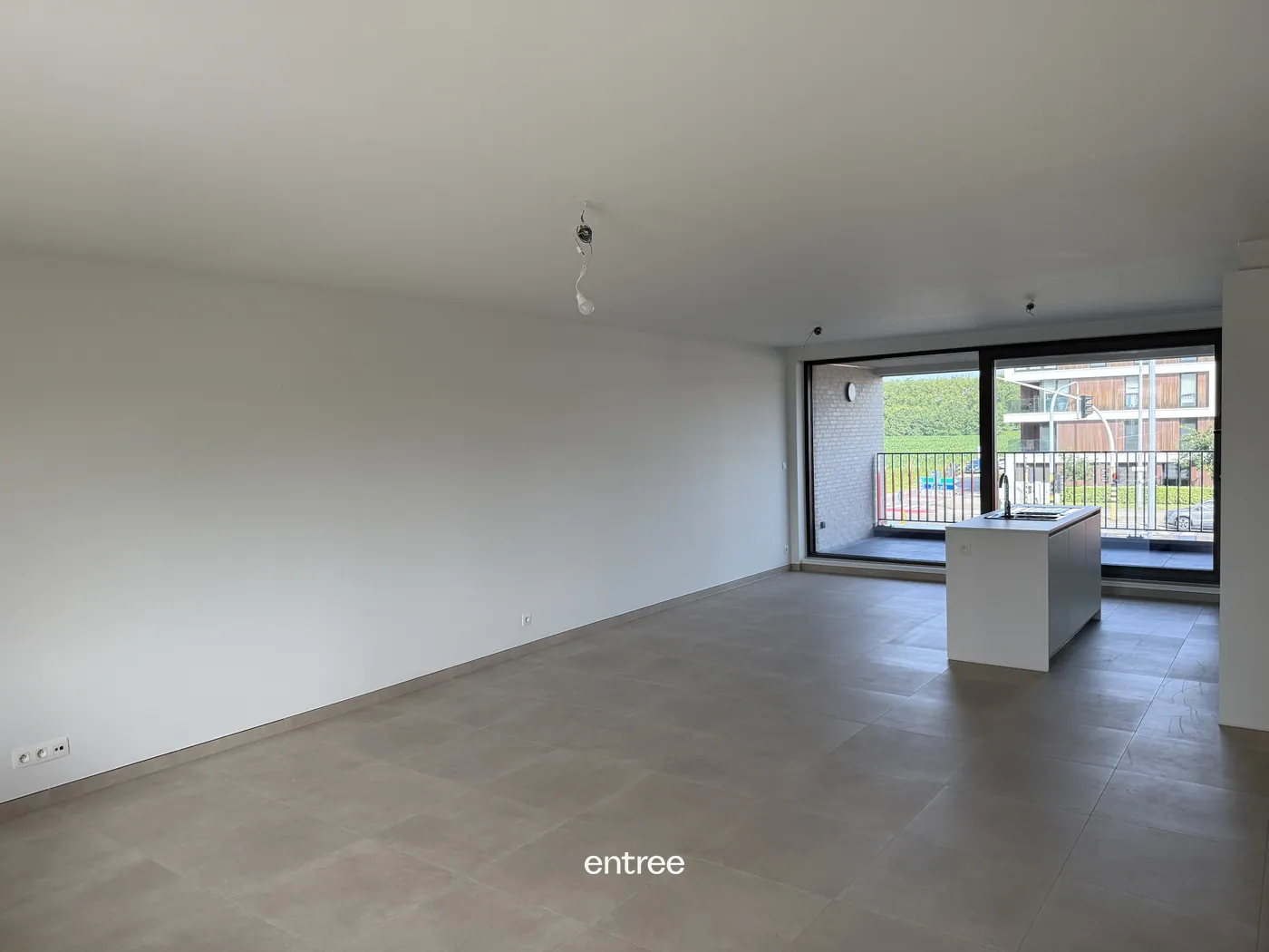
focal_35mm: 24
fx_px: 880
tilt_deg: -3.1
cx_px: 634
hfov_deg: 71.6
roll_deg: +1.4
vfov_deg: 56.8
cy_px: 476
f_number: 1.78
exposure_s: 1/504
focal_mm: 6.76
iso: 100
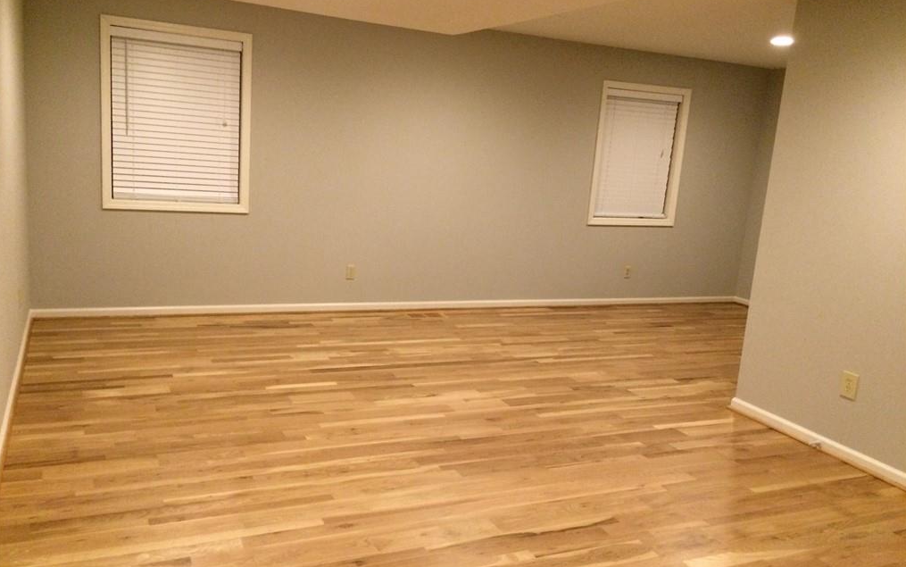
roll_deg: -3.9
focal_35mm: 31
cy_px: 290
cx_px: 453
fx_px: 766
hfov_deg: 61.2
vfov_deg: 40.6
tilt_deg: -11.2
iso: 320
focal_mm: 4.15
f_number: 2.2
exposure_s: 1/30
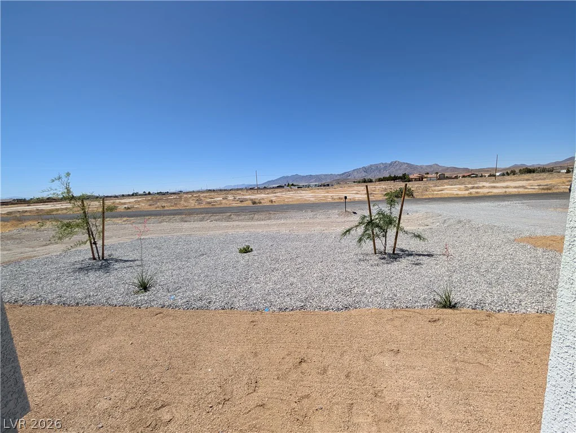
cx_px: 288
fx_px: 200
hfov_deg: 110.5
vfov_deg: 94.6
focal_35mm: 12
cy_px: 216
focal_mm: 2.02
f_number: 1.7
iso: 54
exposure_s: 1/3906
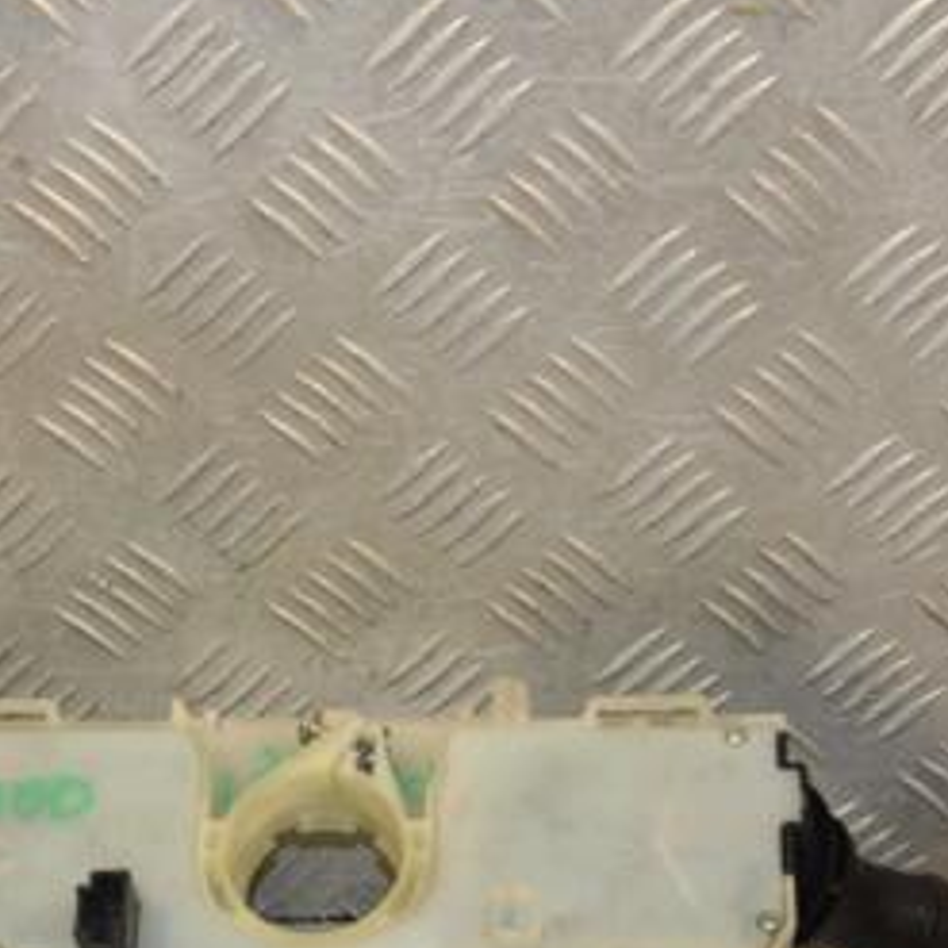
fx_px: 2882
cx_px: 403
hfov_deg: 18.7
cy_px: 722
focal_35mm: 93
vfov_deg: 18.6
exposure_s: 1/200
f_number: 7.1
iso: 800
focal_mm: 30
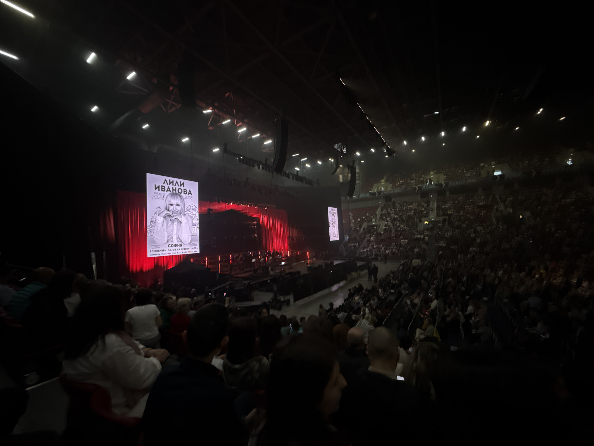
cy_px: 223
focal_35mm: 14
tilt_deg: +2.7
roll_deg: +2.1
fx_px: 240
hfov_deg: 102.1
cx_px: 297
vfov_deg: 85.7
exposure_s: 1/50
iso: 1600
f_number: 2.2
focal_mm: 2.22
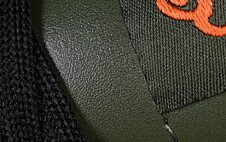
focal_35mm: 311
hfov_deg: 6.7
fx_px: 1917
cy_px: 56
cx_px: 148
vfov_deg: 4.2
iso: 160
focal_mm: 50
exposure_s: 1/60
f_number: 6.3
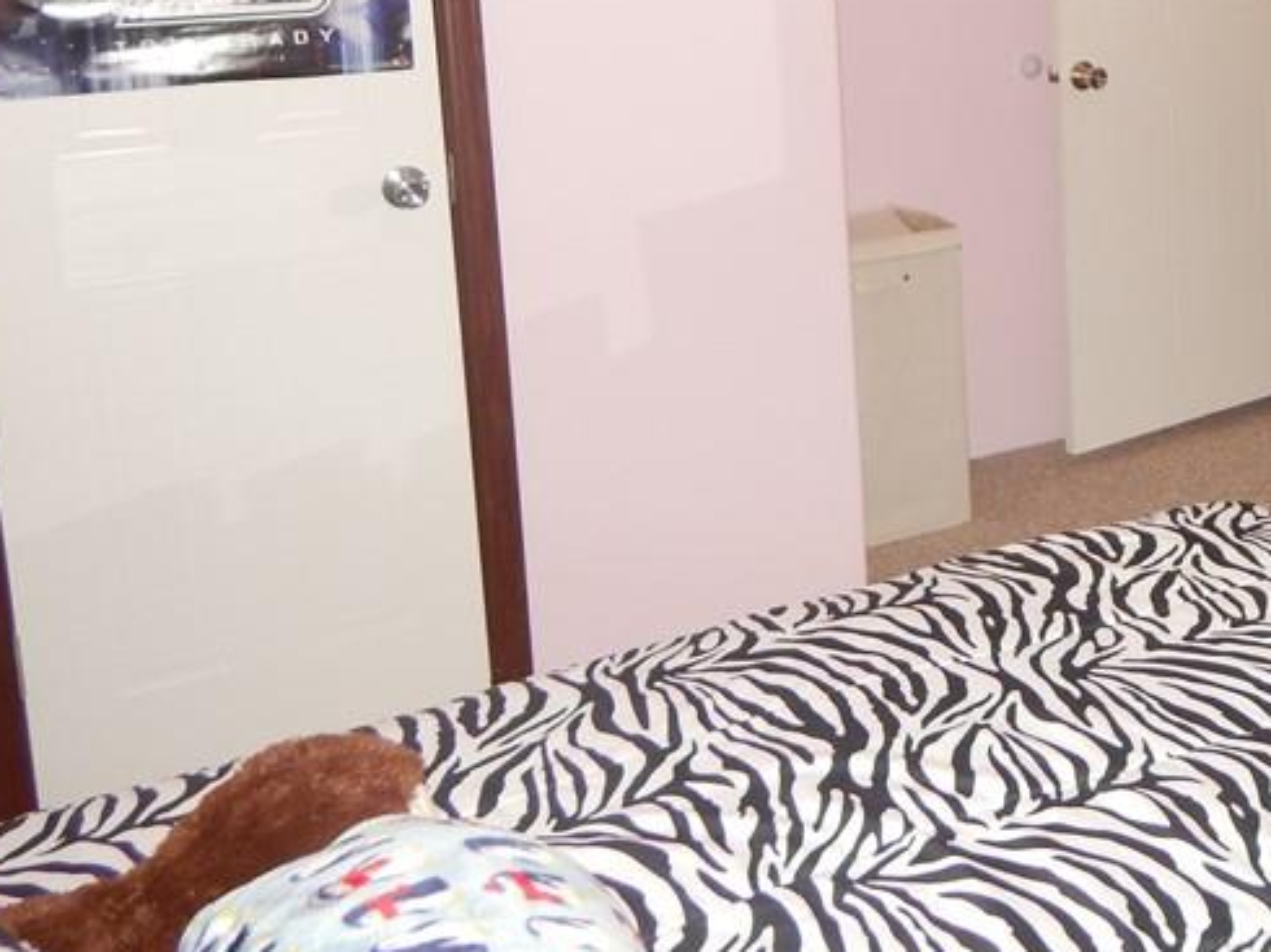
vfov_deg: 30.2
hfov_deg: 37.2
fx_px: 1688
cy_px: 106
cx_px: 1253
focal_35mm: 46
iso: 200
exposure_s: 1/30
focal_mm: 4
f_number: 3
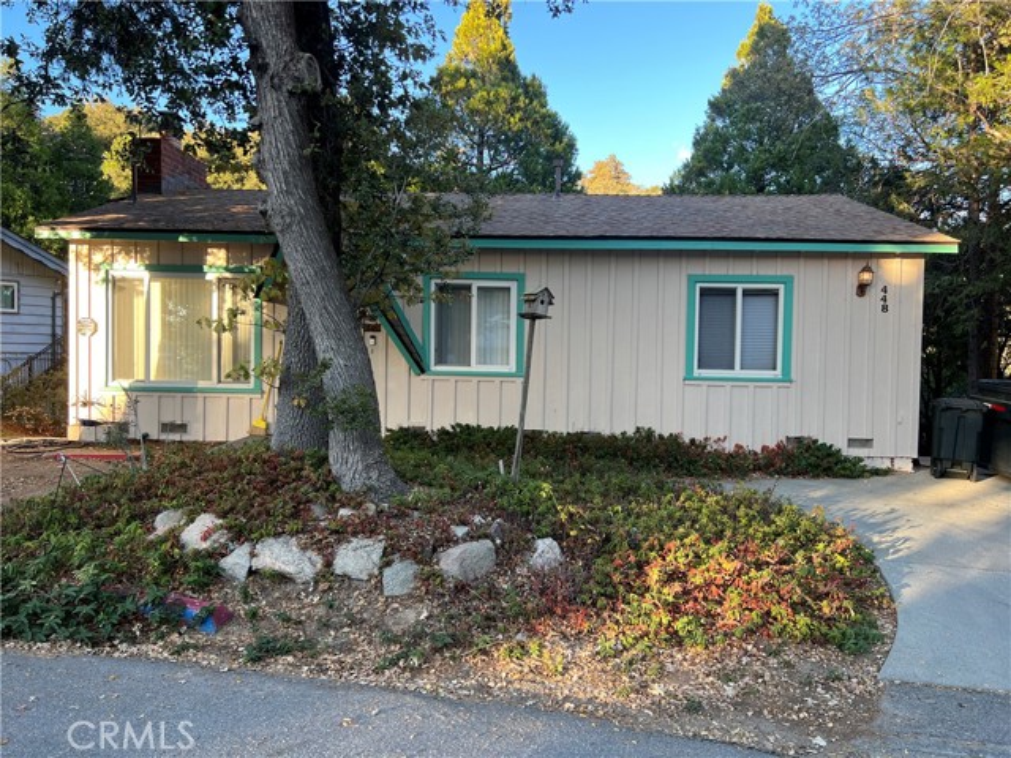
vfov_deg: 53.1
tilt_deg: -1.9
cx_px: 506
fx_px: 759
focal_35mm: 26
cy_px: 379
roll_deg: -1.0
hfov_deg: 67.3
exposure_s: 1/184
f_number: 1.5
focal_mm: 5.7
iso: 40
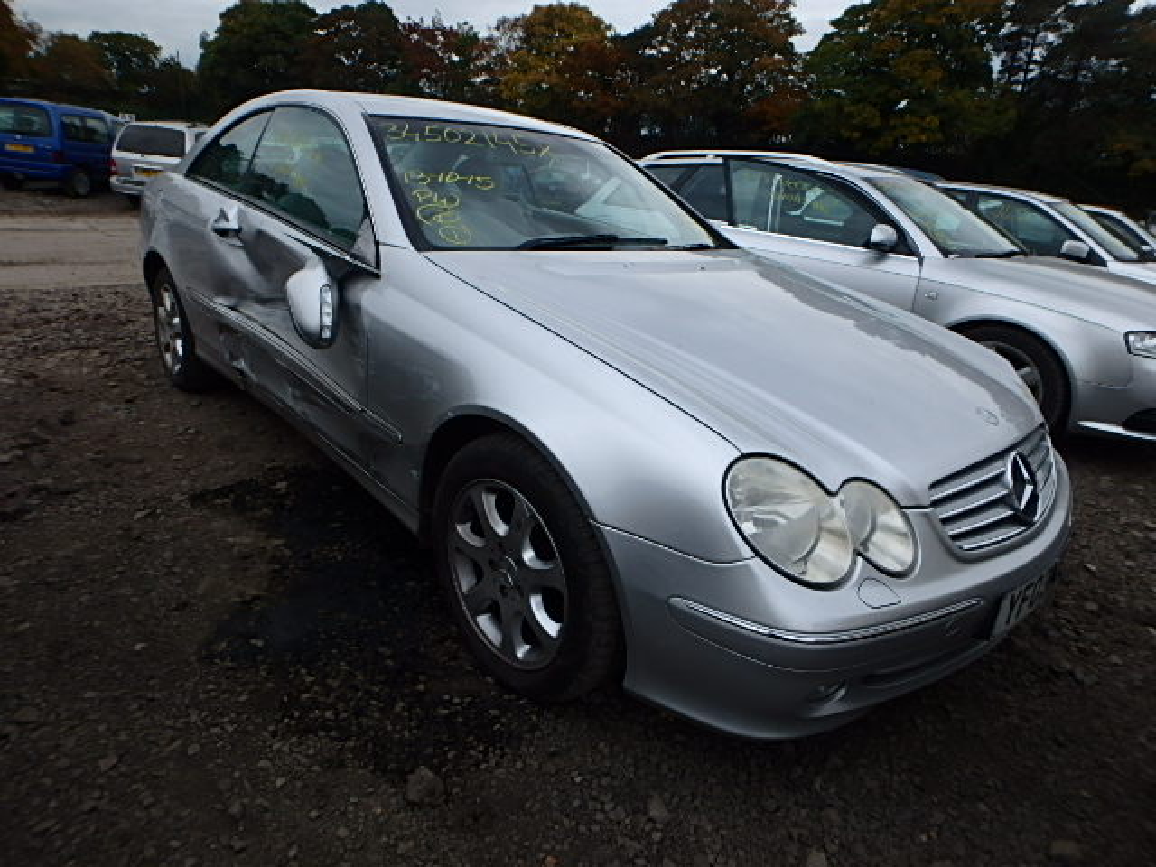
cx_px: 578
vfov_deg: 63.4
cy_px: 434
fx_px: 701
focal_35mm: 21
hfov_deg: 79.0
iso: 125
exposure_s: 1/500
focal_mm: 3.7
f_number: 3.5
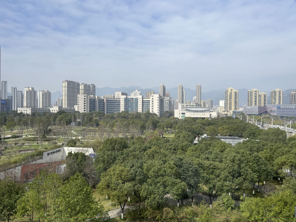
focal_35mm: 26
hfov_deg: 67.3
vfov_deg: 53.1
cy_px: 111
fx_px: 222
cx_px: 148
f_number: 1.6
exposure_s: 1/688
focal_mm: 5.96
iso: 50
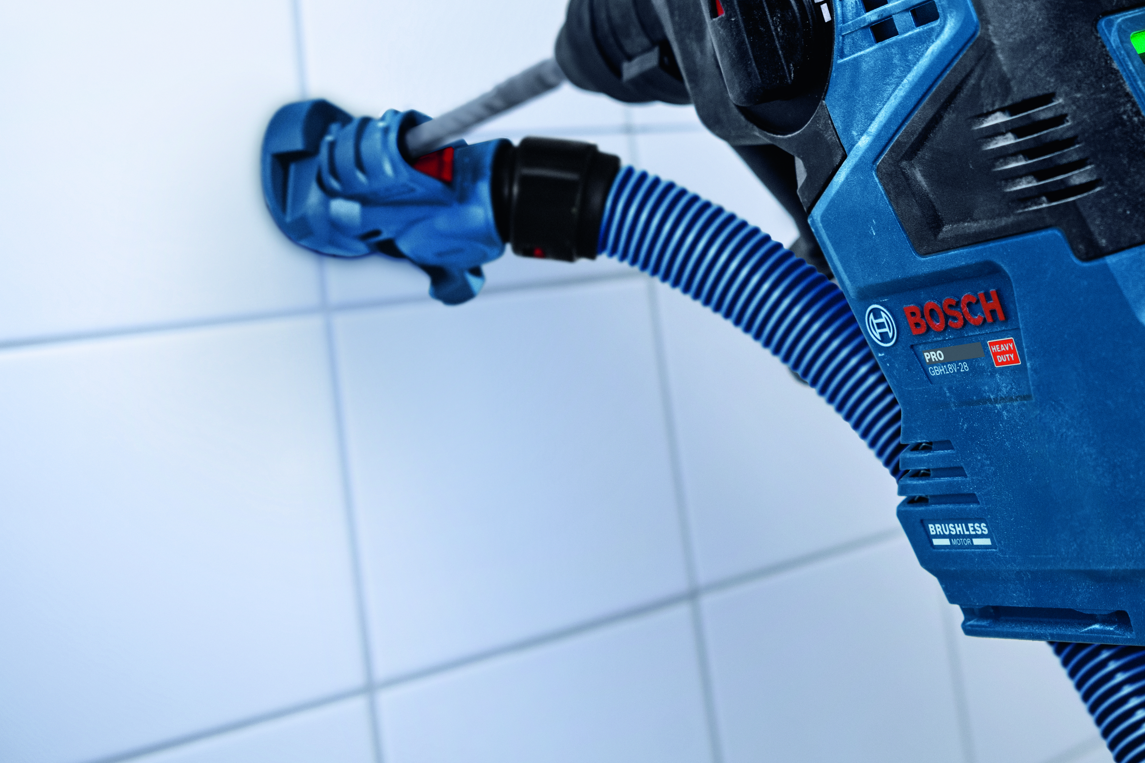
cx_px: 999
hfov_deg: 40.7
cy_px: 125
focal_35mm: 45
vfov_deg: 29.0
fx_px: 1431
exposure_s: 1/320
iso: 500
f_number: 4
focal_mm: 24
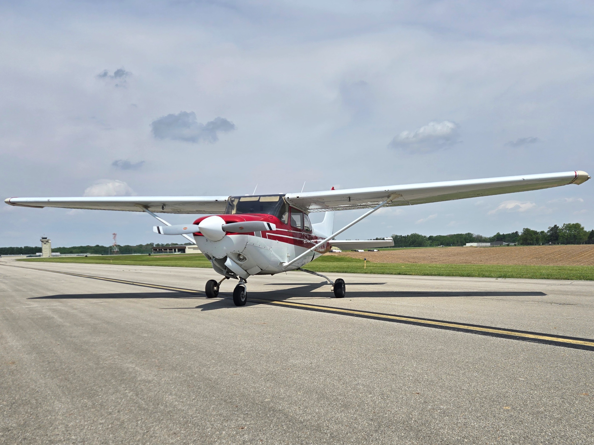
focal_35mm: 23
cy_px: 222
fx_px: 395
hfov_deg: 73.9
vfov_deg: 58.9
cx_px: 297
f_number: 1.8
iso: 25
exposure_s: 1/3273
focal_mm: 5.4
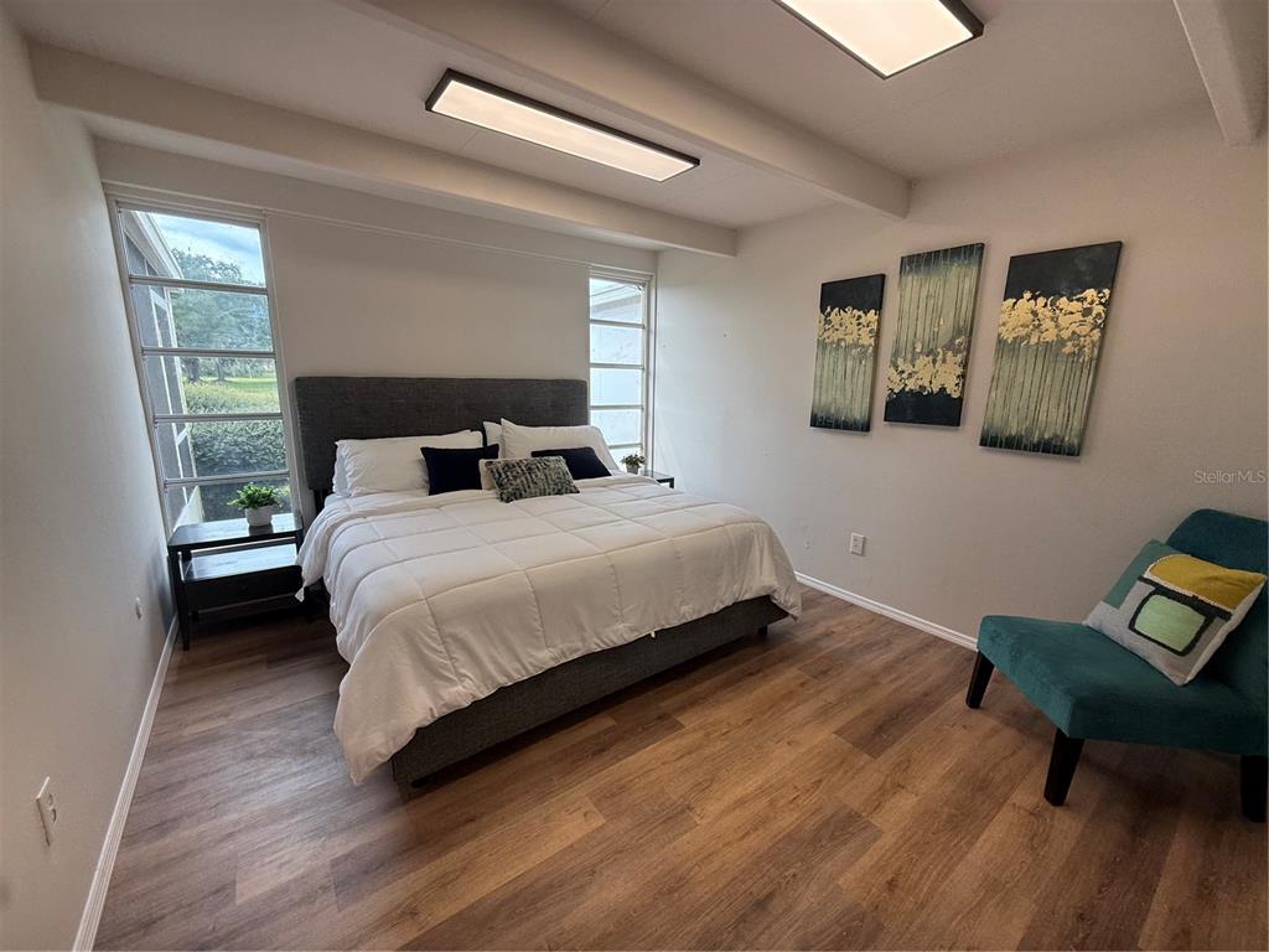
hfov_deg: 102.1
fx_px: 513
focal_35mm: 14
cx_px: 634
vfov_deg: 85.7
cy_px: 476
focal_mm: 2.22
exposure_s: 1/214
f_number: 2.2
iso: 64
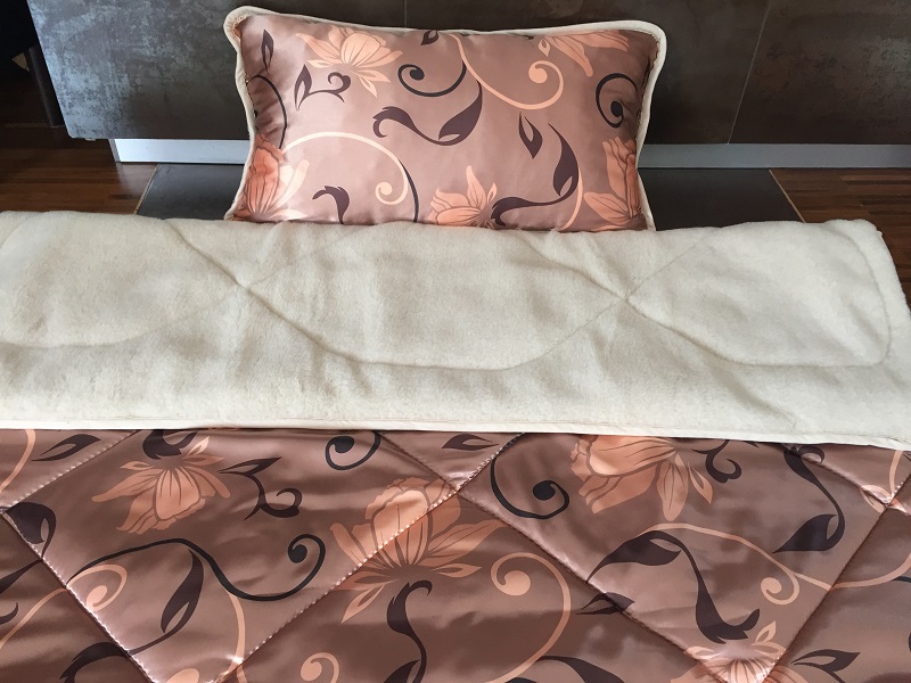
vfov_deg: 48.2
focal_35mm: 29
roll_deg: -2.5
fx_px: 763
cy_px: 342
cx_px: 456
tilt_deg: -42.8
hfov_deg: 61.7
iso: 100
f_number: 2.2
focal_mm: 4.15
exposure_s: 1/33
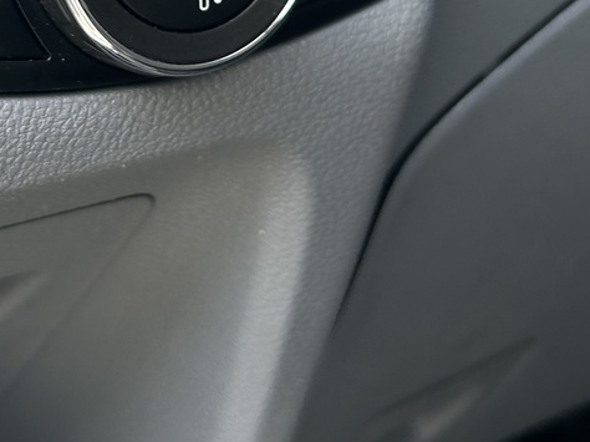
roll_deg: +1.4
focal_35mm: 79
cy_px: -106
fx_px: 1346
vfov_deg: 17.6
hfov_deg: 24.3
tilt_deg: -11.7
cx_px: 113
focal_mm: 5.7
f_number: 1.5
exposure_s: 1/121
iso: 50
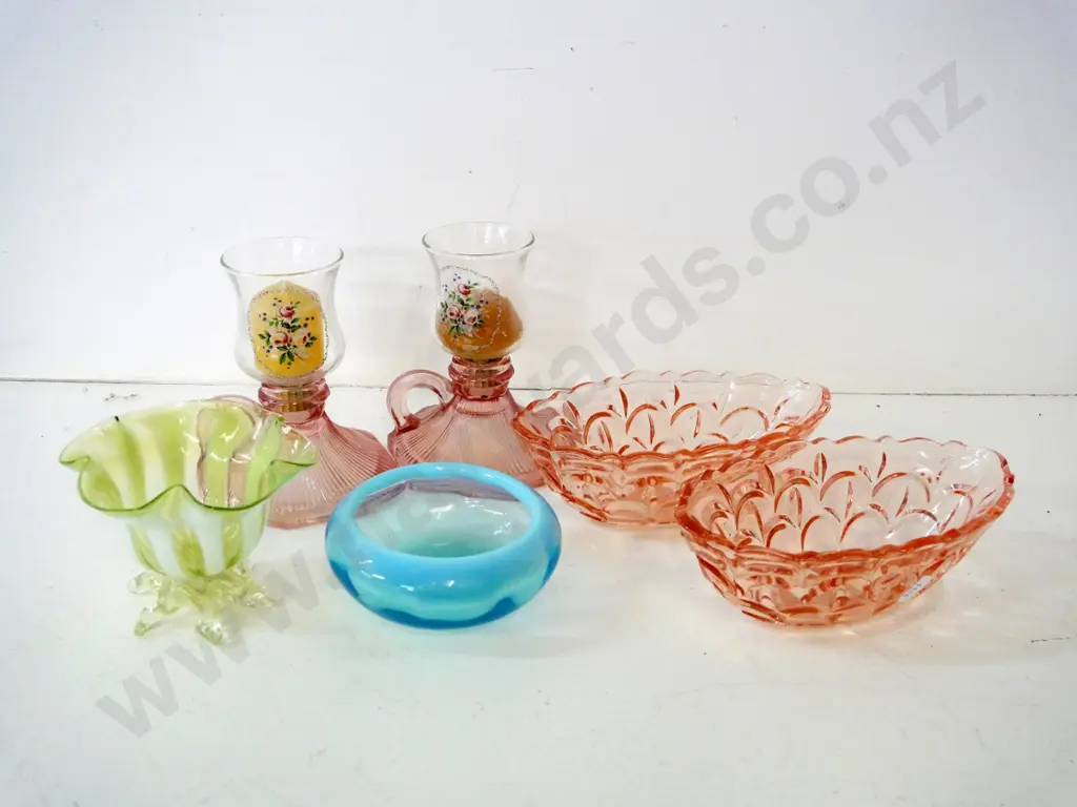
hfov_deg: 54.0
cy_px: 404
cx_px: 538
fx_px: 1058
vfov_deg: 41.8
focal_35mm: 34
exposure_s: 1/160
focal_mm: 17
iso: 3200
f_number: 5
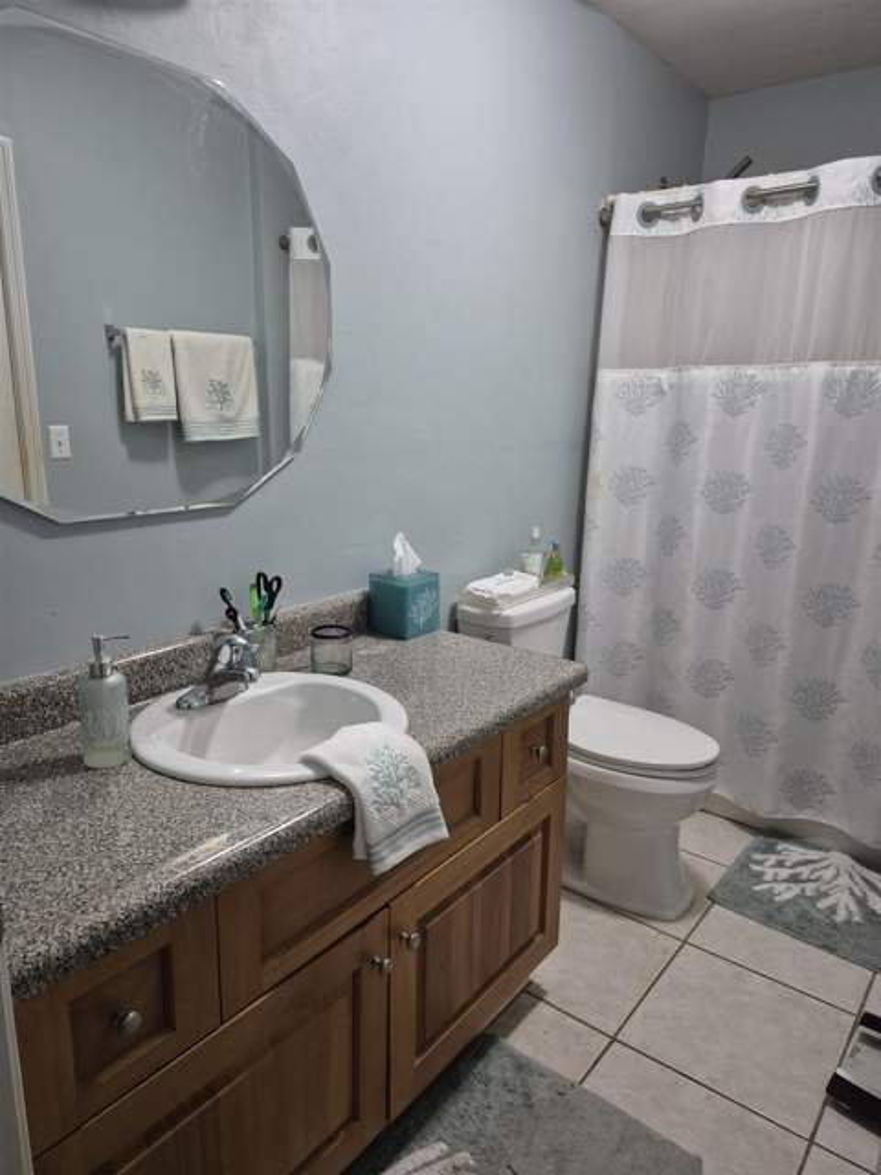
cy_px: 588
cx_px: 440
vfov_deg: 73.9
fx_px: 780
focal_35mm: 23
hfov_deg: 58.9
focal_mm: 5.4
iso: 500
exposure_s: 1/60
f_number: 1.8
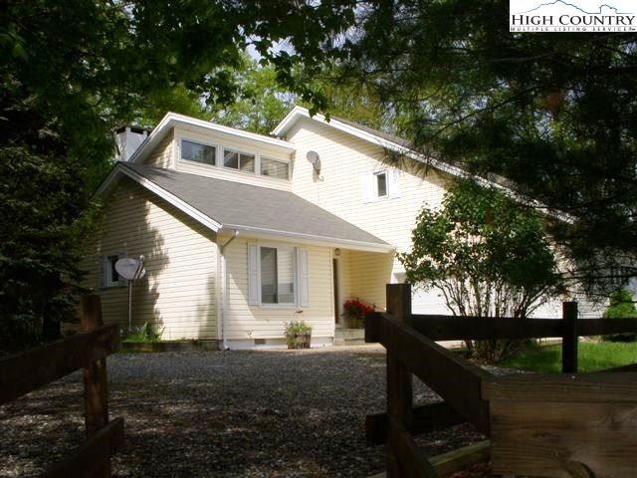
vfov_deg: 37.7
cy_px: 239
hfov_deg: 49.0
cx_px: 318
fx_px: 699
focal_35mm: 38
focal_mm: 6.3
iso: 100
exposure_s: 1/400
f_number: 6.6
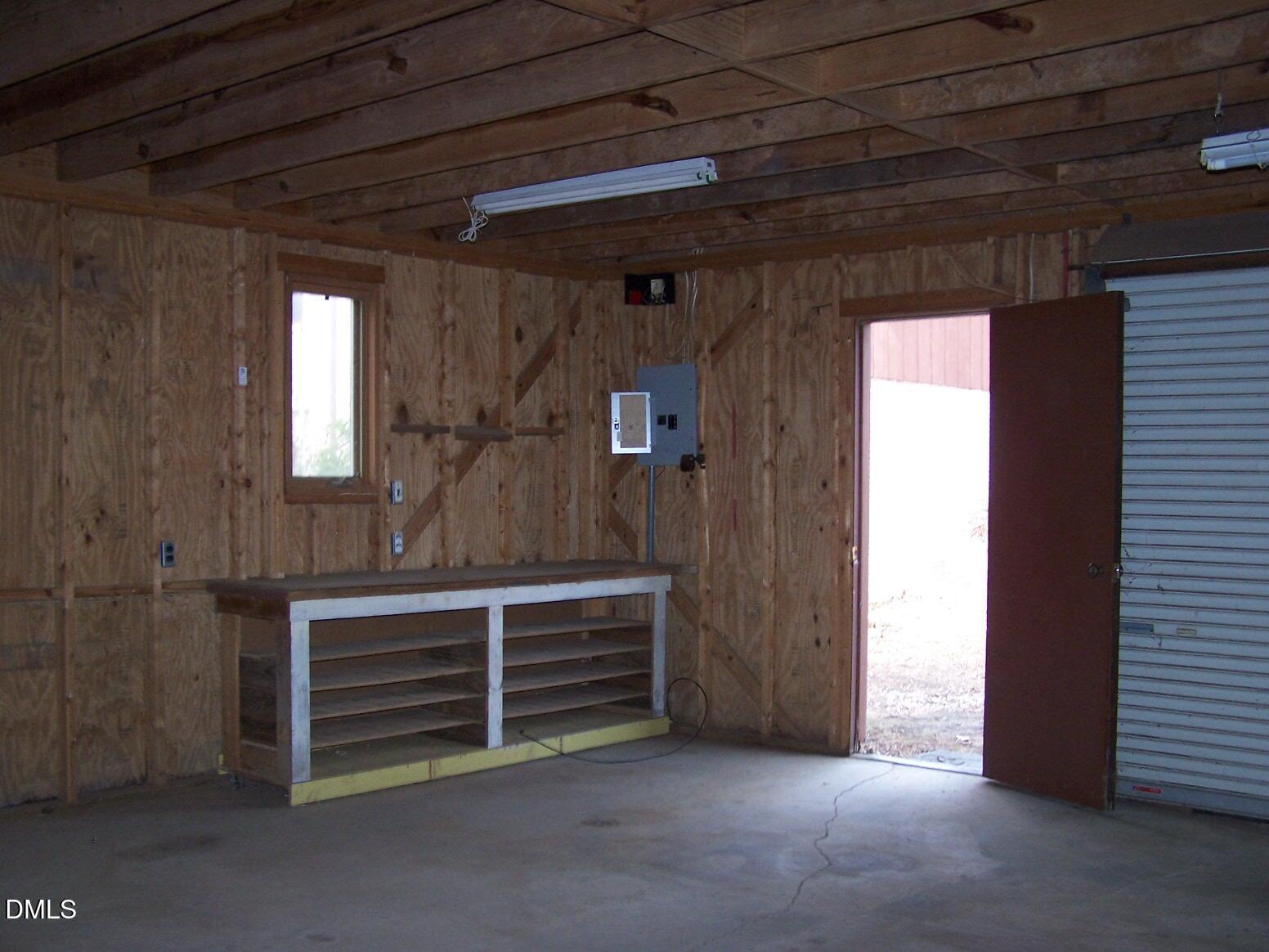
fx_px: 1393
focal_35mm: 38
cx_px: 634
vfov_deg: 37.7
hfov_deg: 49.0
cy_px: 476
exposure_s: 1/60
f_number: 2.8
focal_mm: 6.3
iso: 140
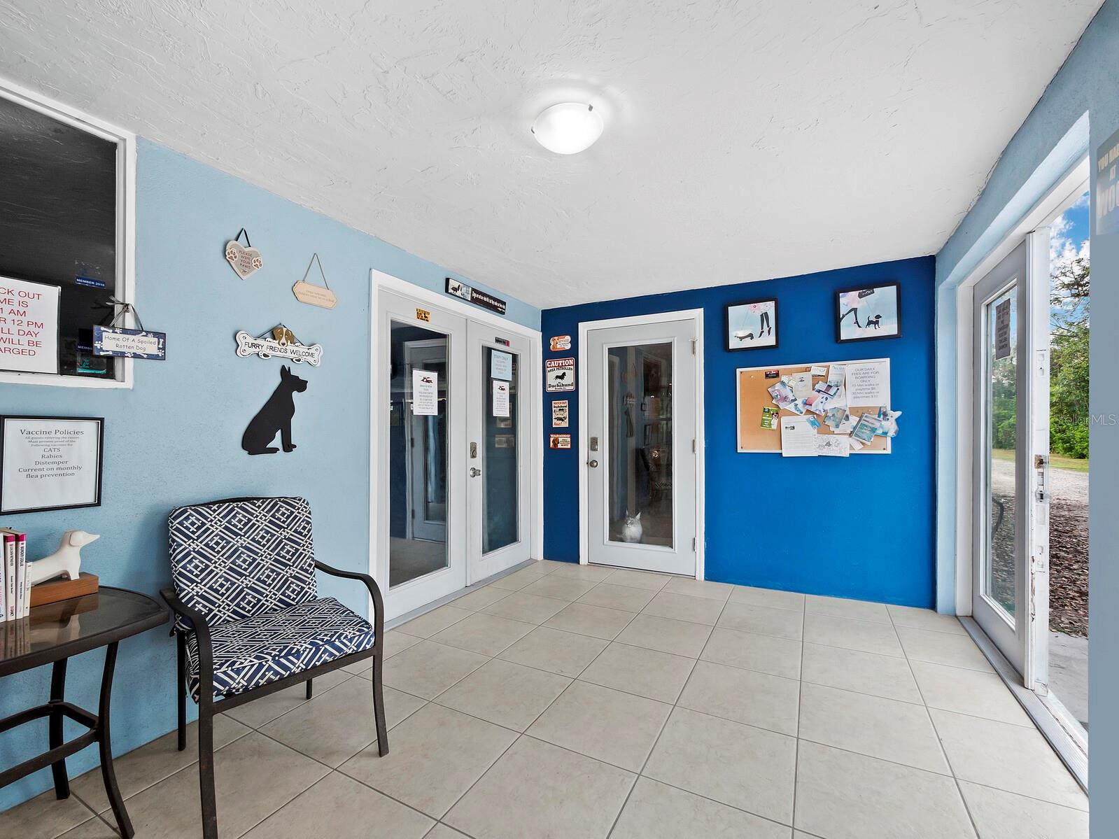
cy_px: 420
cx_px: 560
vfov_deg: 85.7
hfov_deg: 102.1
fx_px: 453
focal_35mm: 14
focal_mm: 7
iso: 400
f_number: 11
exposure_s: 1/2.5
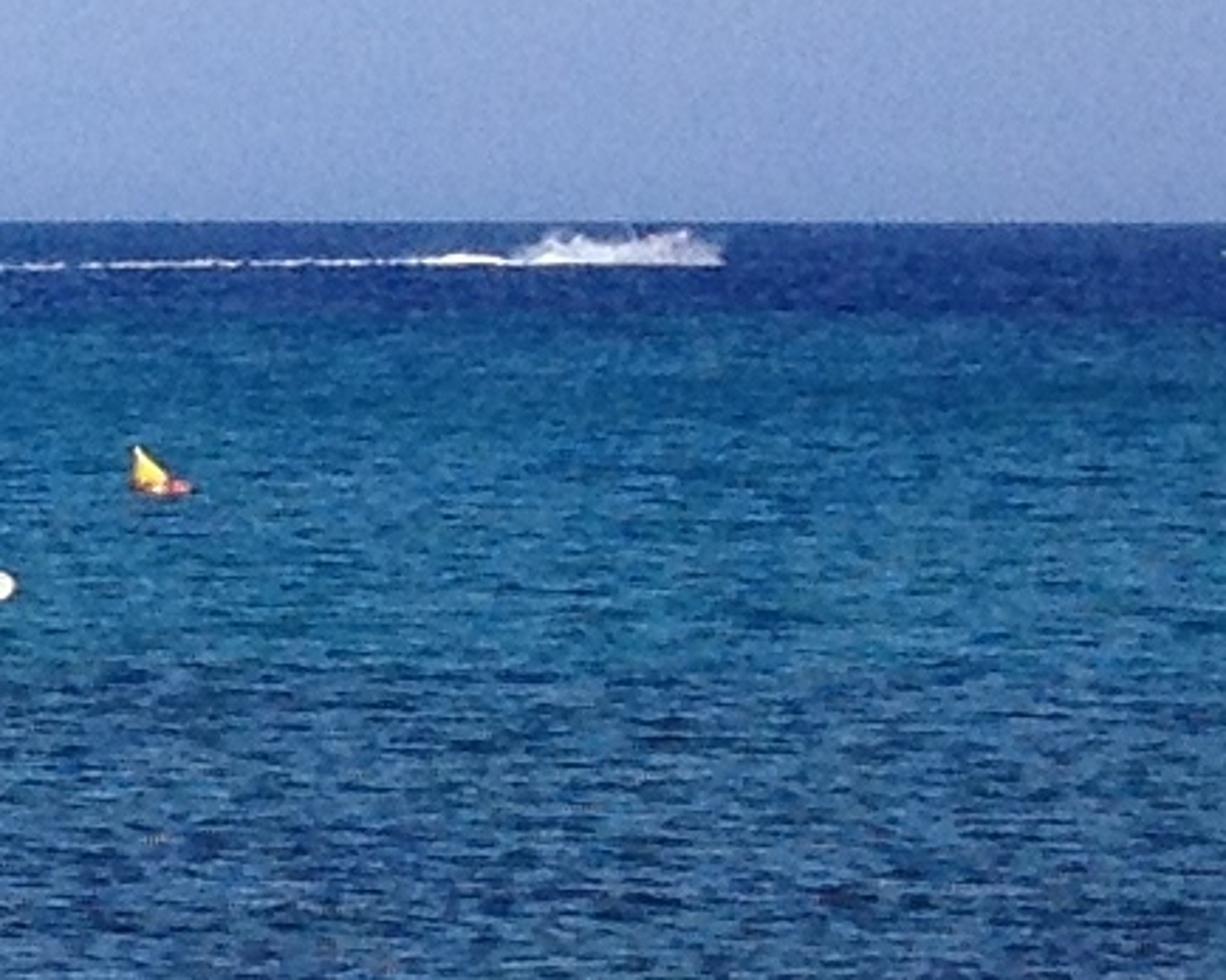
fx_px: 9323
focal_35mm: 257
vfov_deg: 6.0
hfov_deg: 6.5
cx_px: -3065
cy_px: 1322
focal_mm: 4.28
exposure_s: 1/1783
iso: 50
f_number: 2.4
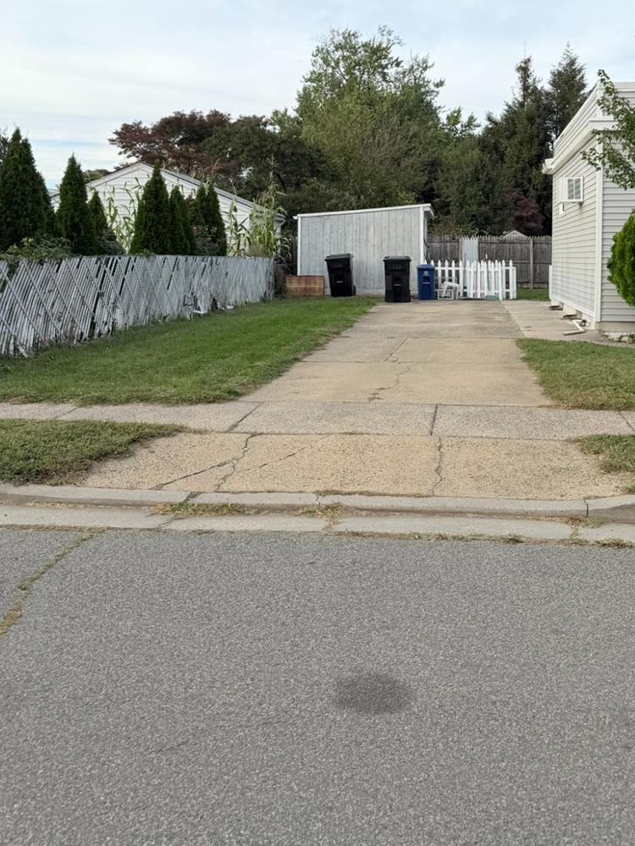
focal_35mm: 36
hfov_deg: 39.5
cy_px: 262
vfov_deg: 50.2
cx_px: 375
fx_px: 881
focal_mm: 6.76
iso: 80
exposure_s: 1/1337
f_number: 1.78
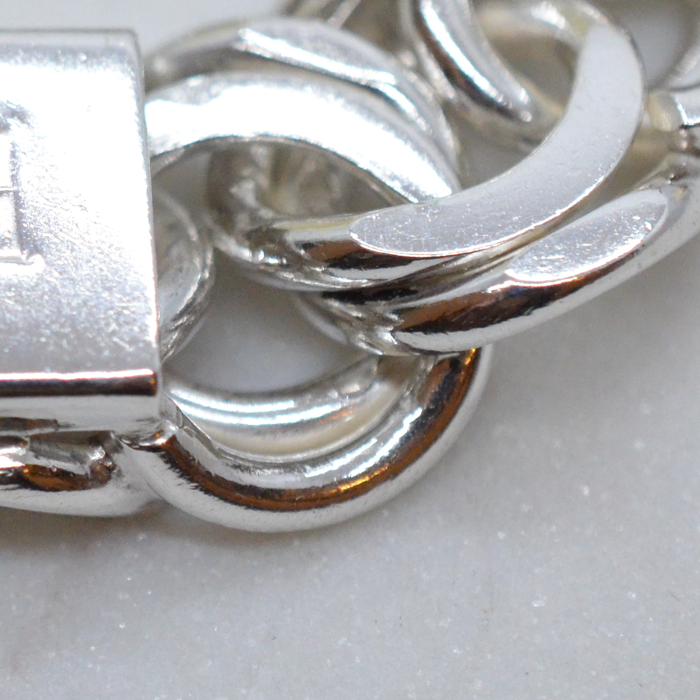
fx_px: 4210
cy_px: 27
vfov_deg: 9.5
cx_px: -141
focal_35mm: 184
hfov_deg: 9.4
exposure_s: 1/2000
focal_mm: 40
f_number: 5
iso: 3200
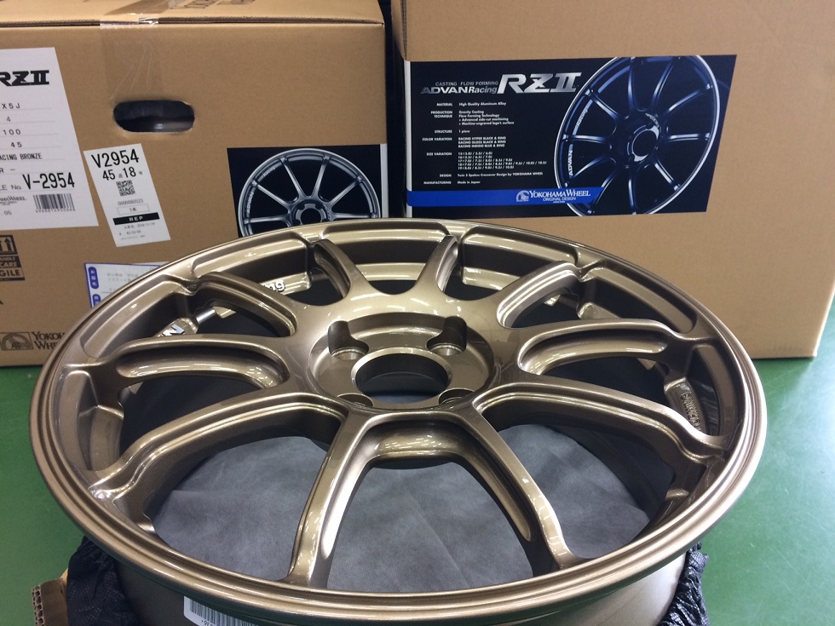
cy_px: 313
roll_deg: +0.1
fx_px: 700
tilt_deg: -29.1
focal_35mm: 29
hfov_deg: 61.7
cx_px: 418
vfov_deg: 48.2
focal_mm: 4.15
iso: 100
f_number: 2.2
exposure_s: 1/30
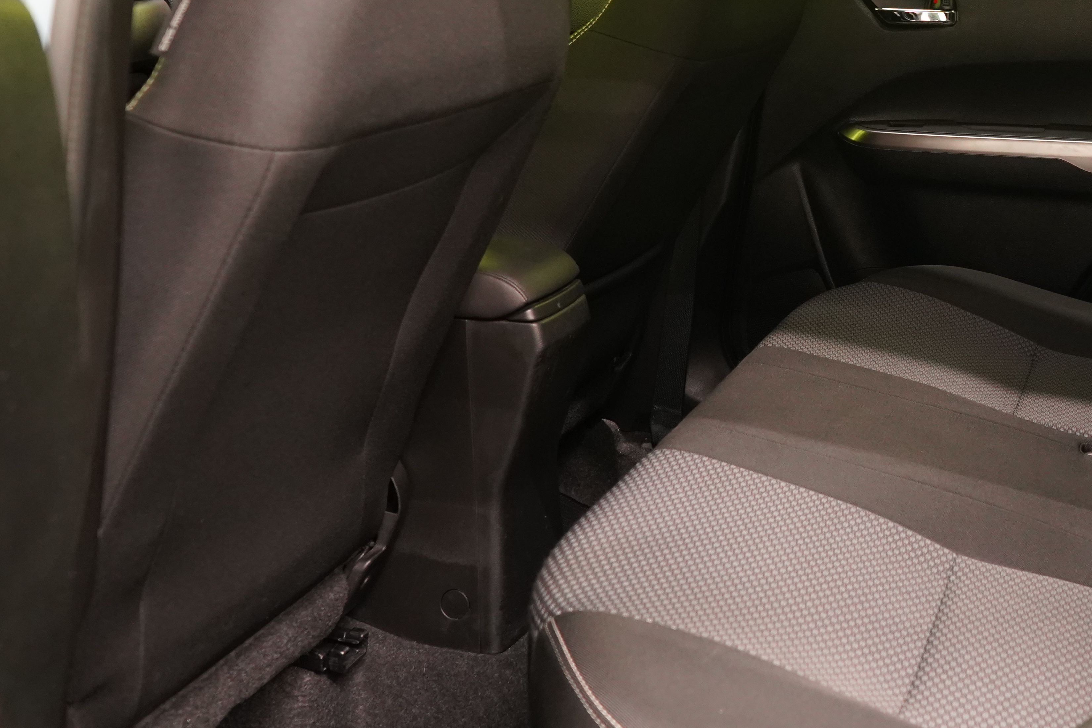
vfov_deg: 26.3
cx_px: 851
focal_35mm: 51
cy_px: 226
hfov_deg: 37.7
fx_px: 1547
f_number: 5
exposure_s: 1/20
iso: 3200
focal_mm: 28
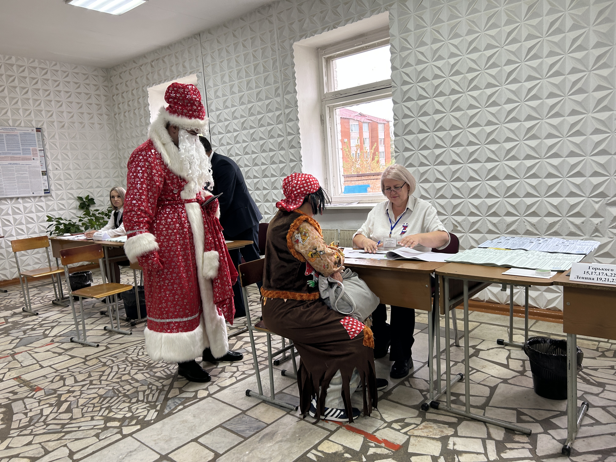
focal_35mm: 26
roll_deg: +3.9
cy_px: 231
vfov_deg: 53.1
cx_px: 308
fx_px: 463
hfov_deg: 67.3
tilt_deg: -7.7
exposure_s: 1/121
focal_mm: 5.7
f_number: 1.5
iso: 80
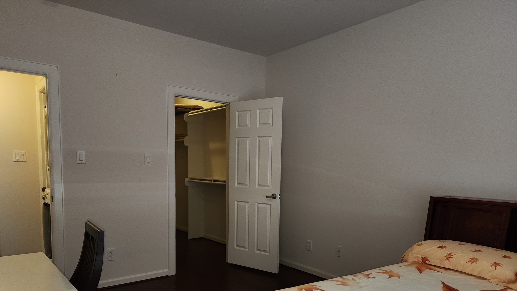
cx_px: 258
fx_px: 356
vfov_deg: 43.6
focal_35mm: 26
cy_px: 201
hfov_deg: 71.9
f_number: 1.8
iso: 100
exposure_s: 1/30
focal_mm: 6.4
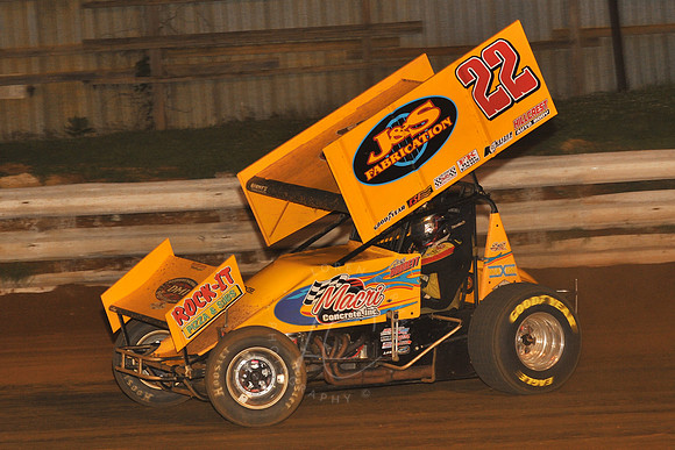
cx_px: 338
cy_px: 225
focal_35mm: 125
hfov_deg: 16.4
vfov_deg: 11.0
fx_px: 2344
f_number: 6.3
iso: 1000
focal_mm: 125
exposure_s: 1/320
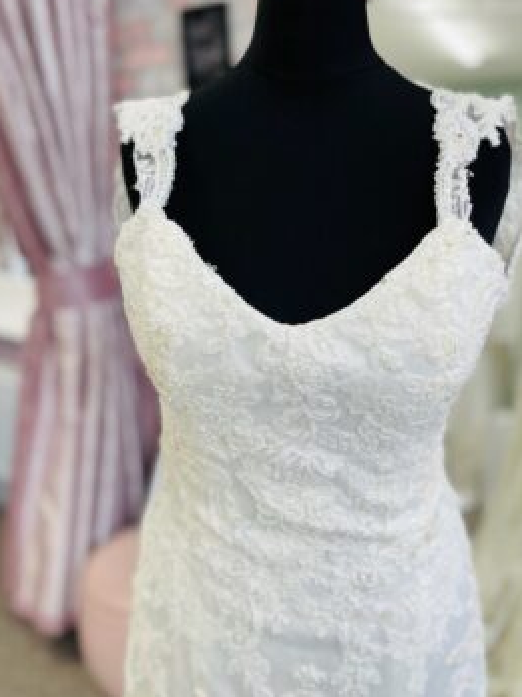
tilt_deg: -14.3
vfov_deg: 56.6
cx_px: 283
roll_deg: +0.7
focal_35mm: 32
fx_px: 644
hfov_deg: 44.1
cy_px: 300
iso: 64
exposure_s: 1/100
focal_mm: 5.1
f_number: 1.6
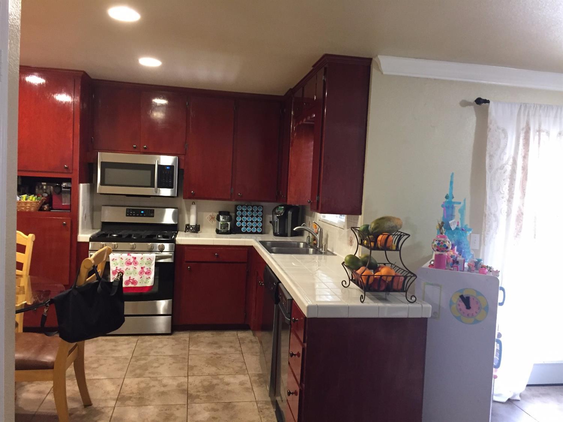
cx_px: 282
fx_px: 472
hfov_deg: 61.7
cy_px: 211
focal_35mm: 29
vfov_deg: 48.2
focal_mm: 4.15
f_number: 2.2
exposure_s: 1/24
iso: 250
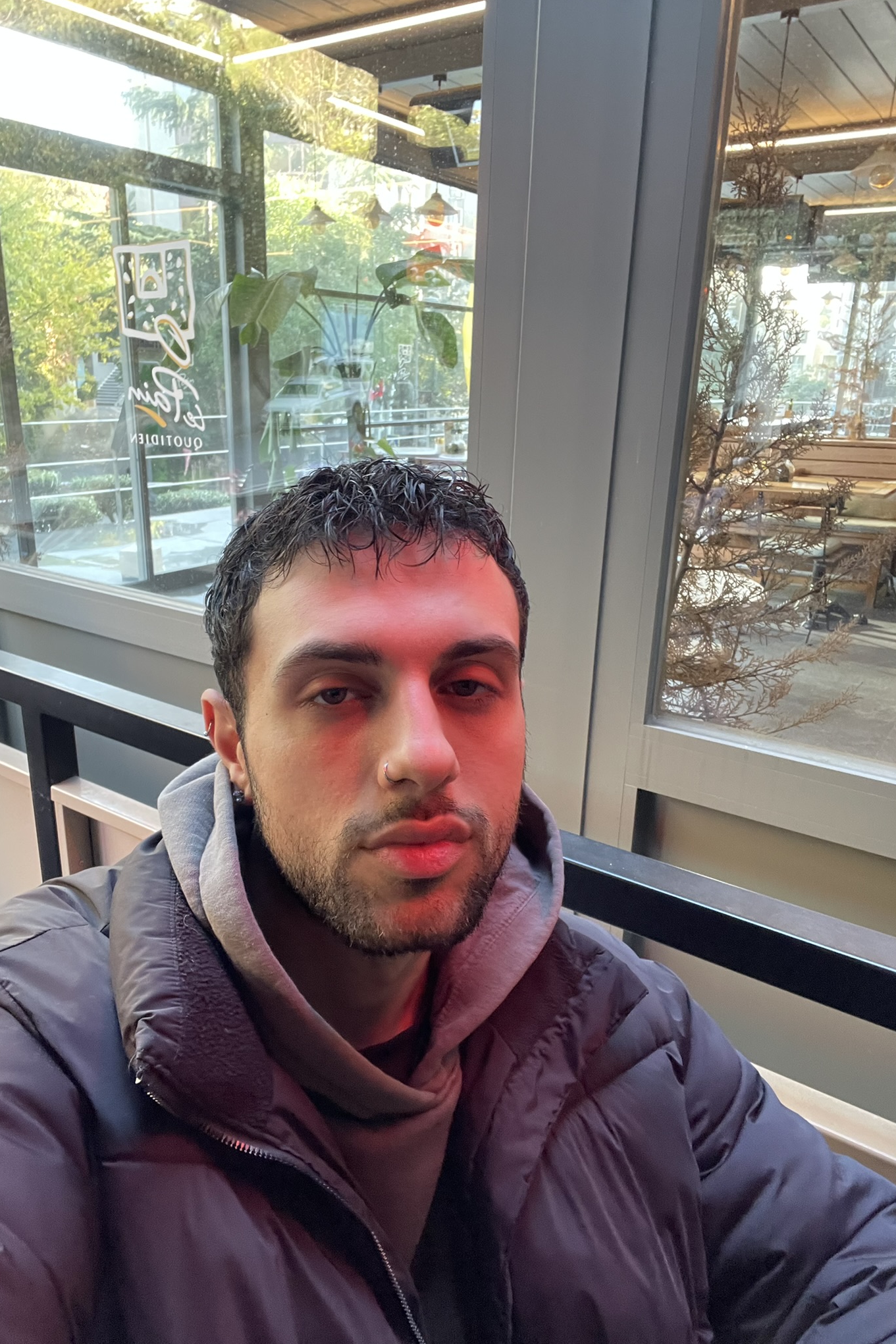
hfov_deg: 53.0
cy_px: 671
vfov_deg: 73.7
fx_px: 896
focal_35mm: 24
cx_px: 399
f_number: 2.2
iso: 320
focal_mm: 2.71
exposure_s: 1/50
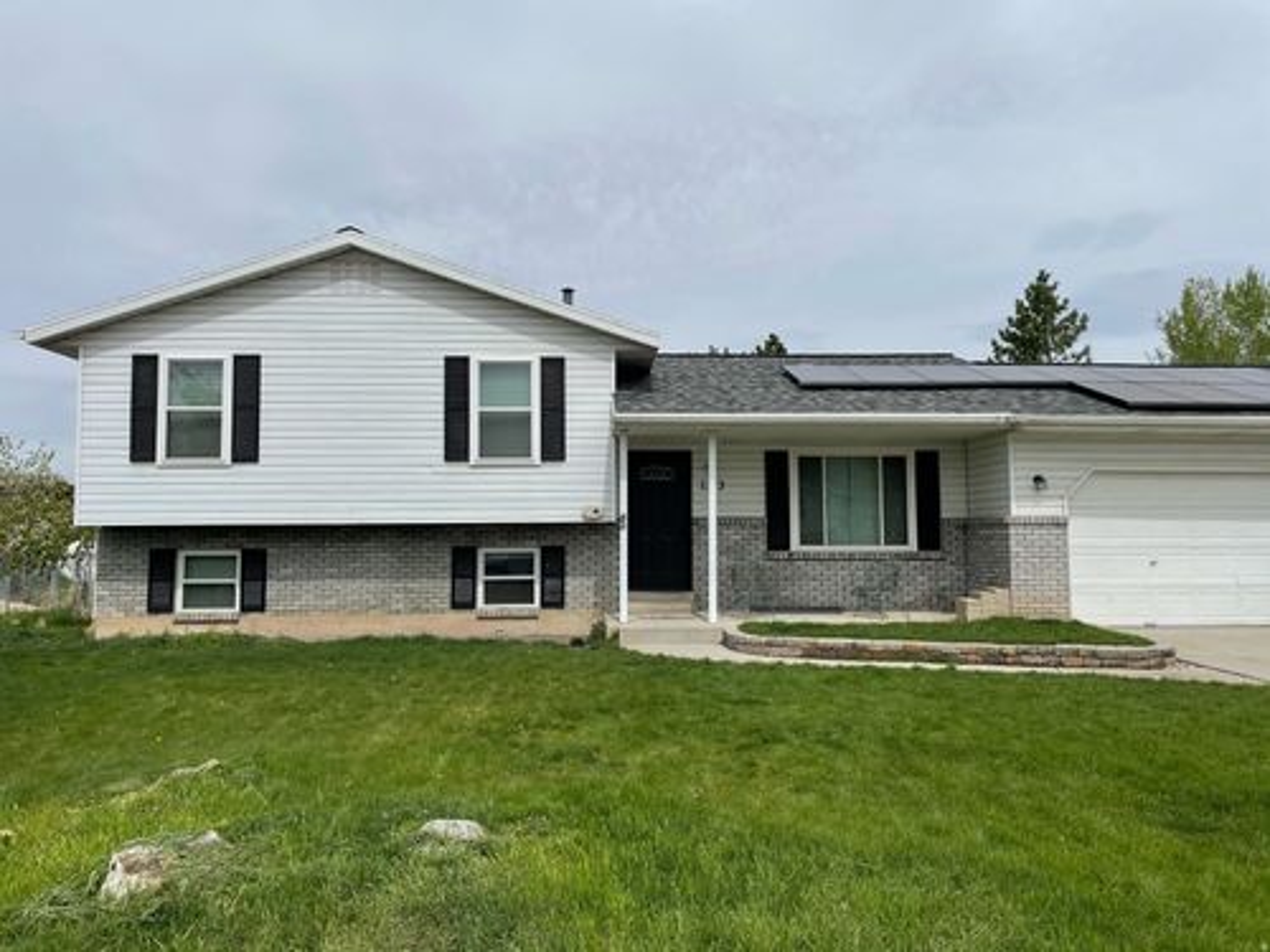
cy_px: 476
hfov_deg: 67.3
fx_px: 954
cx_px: 635
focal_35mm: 26
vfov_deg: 53.1
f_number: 1.6
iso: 32
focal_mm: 4.2
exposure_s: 1/6135
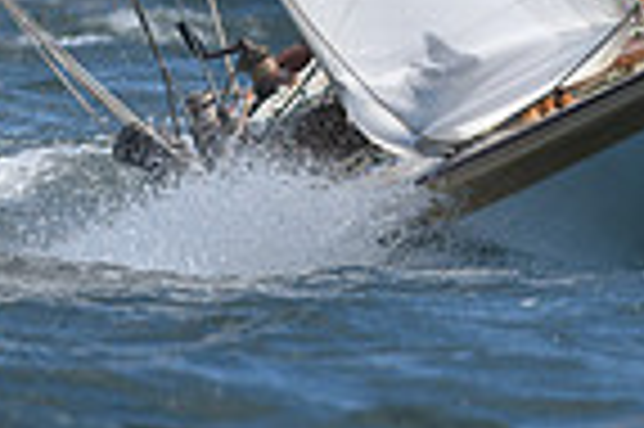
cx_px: 374
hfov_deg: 1.3
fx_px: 29000
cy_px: -237
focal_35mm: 1623
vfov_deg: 0.8
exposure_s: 1/1600
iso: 250
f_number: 5
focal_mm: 400
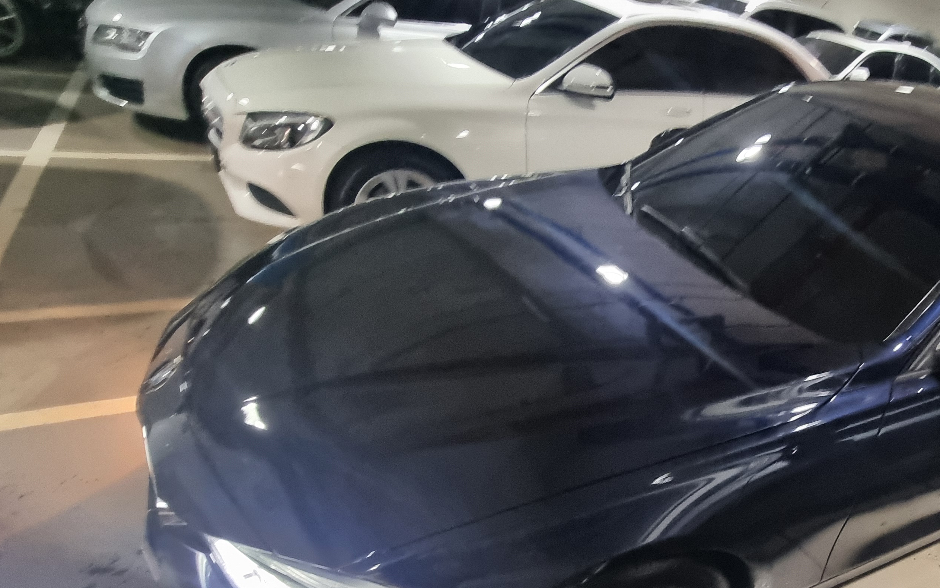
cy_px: 413
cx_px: 707
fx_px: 564
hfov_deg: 73.9
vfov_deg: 53.4
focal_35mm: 22
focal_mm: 2.2
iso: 640
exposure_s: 1/30
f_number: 2.2
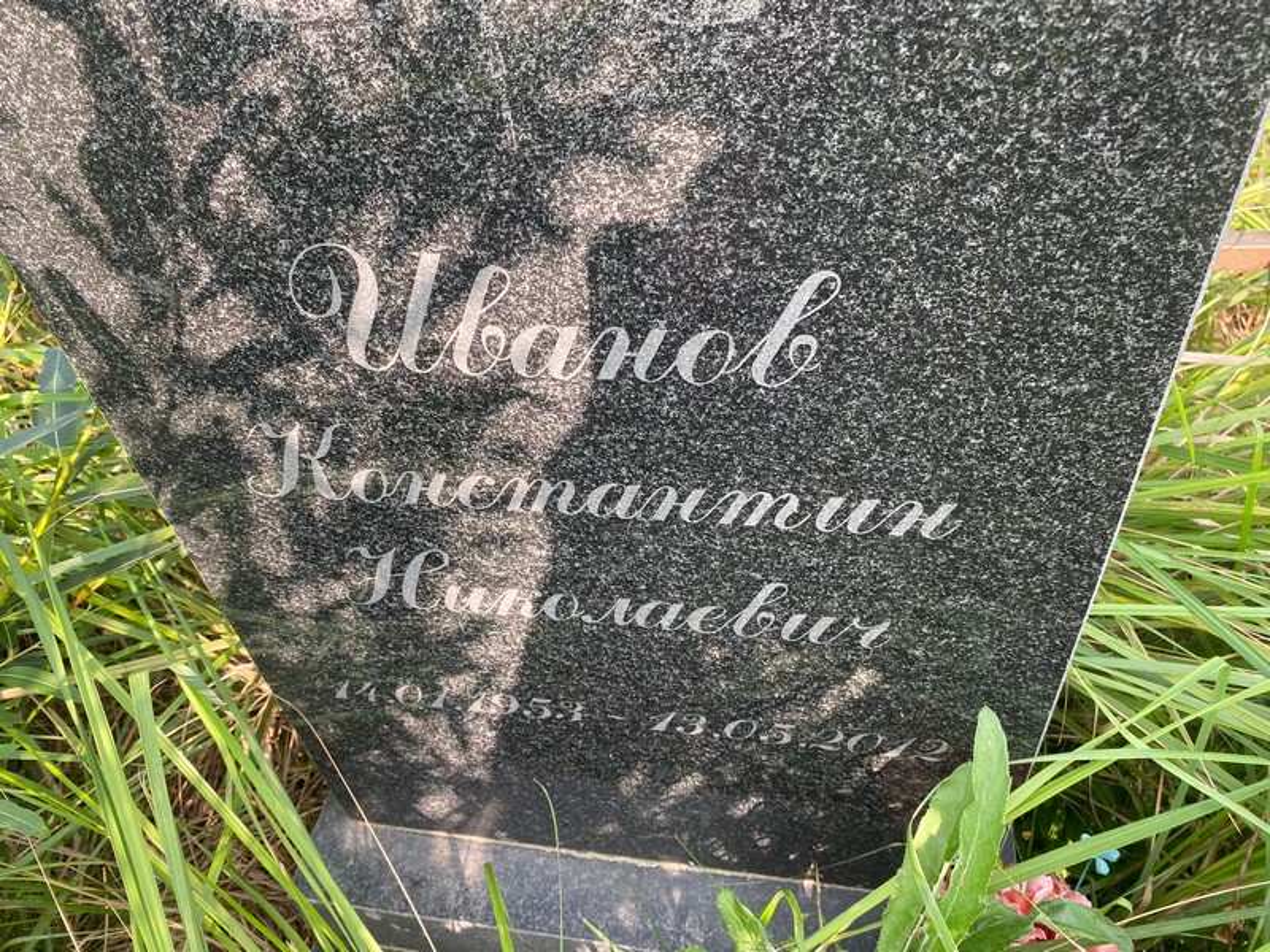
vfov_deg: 53.1
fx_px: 954
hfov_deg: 67.3
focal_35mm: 26
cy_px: 476
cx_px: 635
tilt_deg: -45.4
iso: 40
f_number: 1.8
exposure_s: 1/121
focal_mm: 4.25
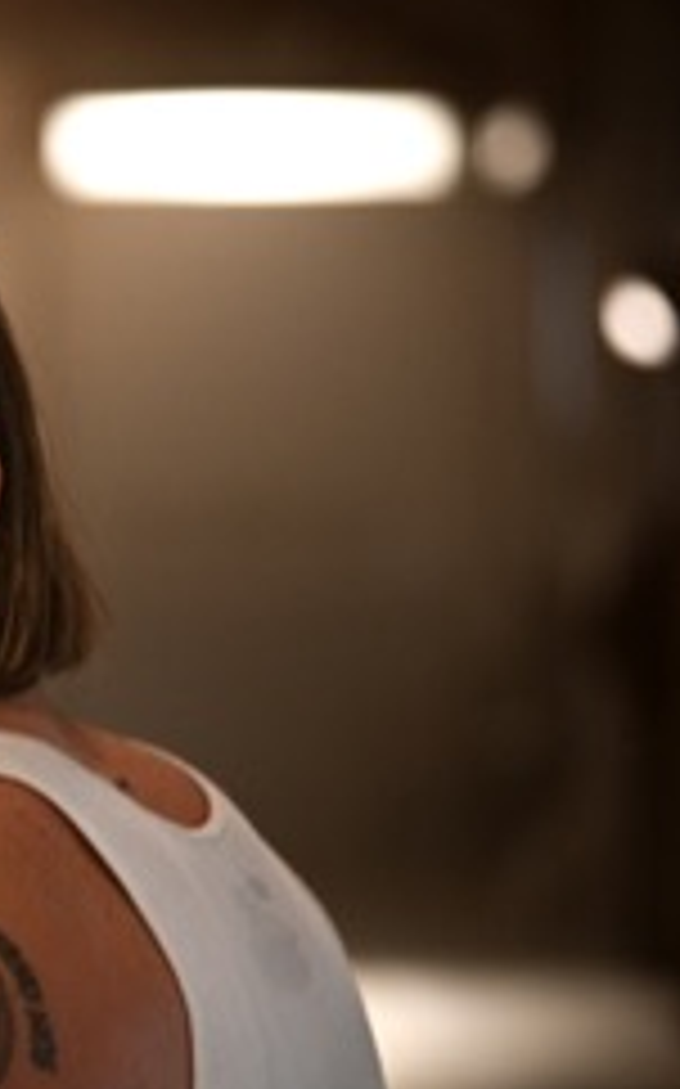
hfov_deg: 6.2
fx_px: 6234
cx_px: -234
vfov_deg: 10.0
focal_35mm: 210
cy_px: 716
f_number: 2.8
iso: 1600
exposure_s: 1/125
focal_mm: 100
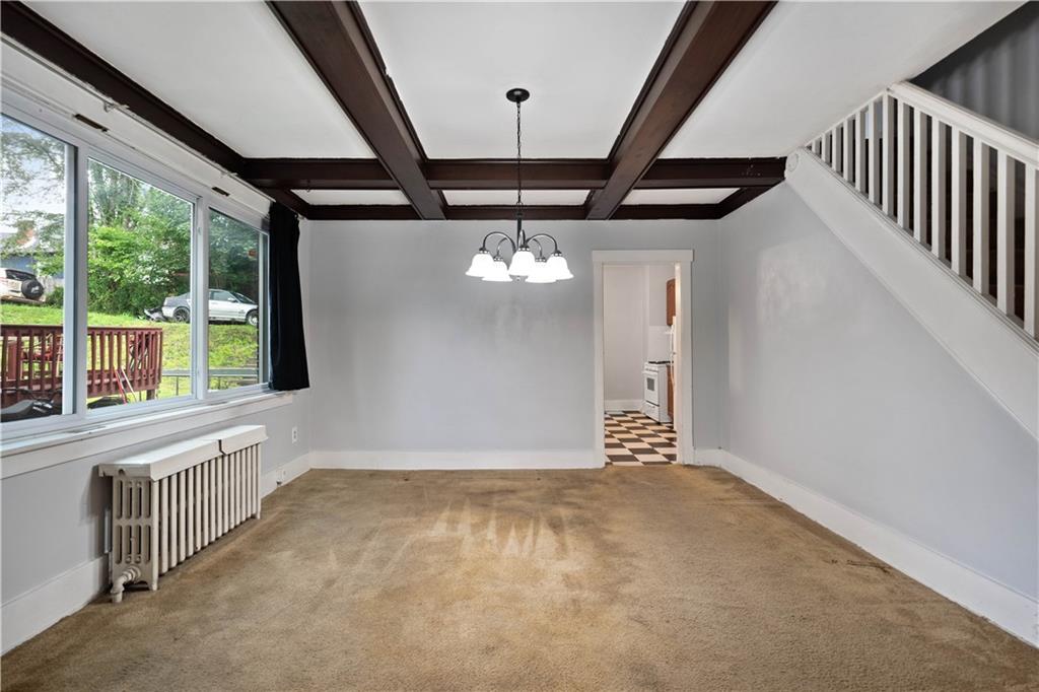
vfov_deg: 73.7
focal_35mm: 16
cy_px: 346
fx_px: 462
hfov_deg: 96.8
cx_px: 520
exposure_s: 1/30
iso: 160
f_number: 2.8
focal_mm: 16
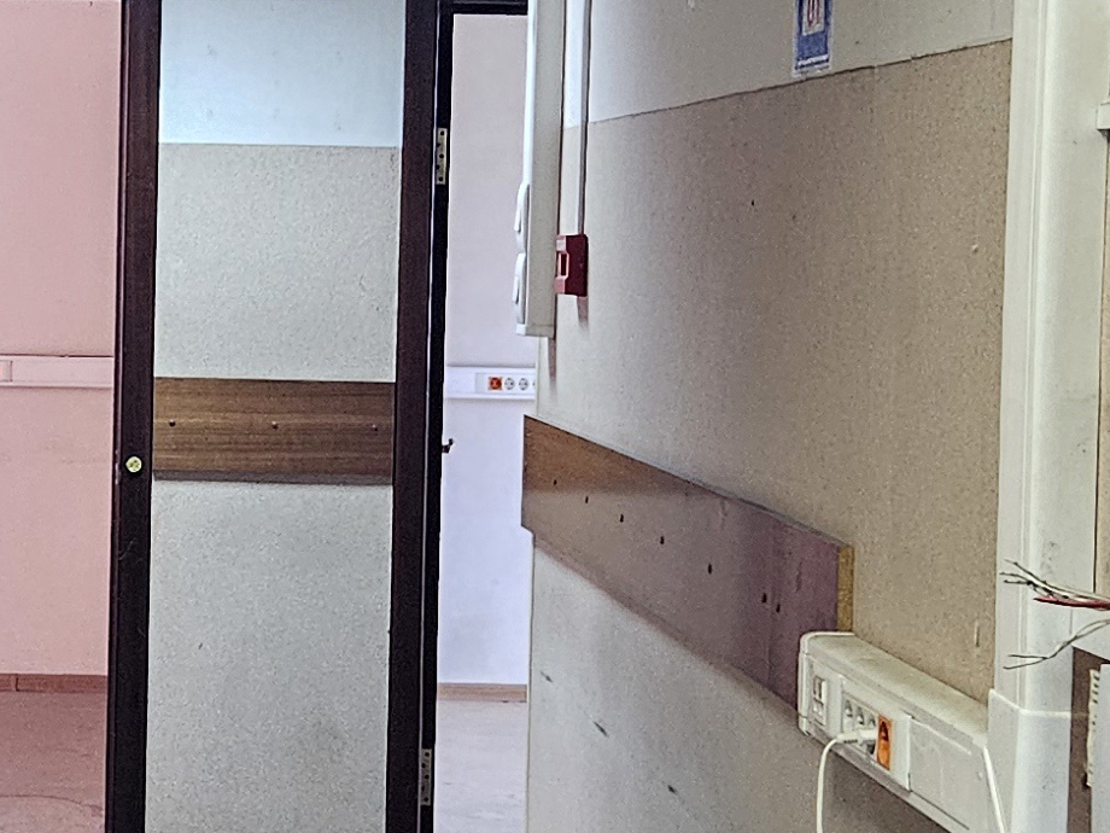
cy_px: 415
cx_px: 144
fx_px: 3207
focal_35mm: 100
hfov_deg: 19.3
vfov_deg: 14.8
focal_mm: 5.4
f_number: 1.8
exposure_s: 1/100
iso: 500
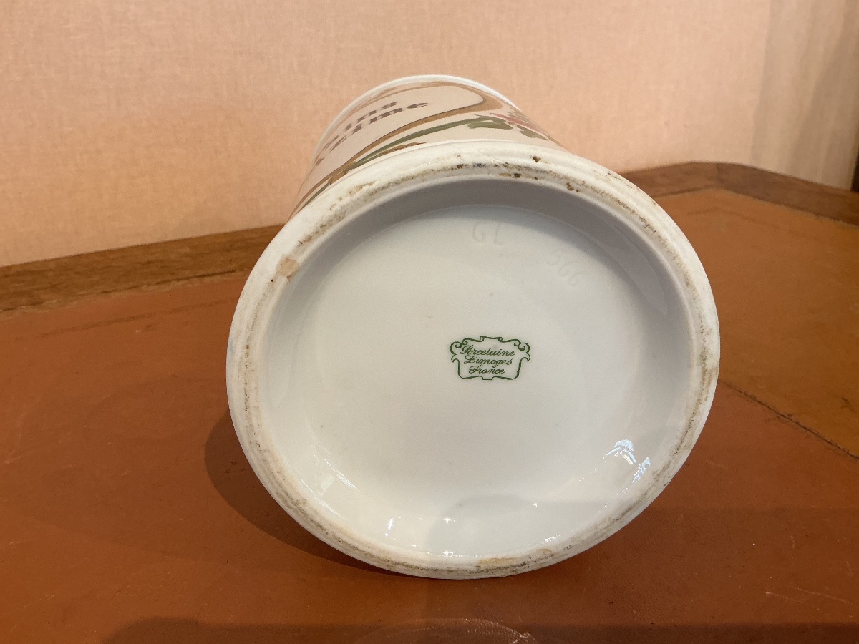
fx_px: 720
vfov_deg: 48.2
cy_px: 322
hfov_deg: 61.7
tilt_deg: -24.5
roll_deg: +1.1
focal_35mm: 29
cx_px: 430
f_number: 1.8
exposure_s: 1/60
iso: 80
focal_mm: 3
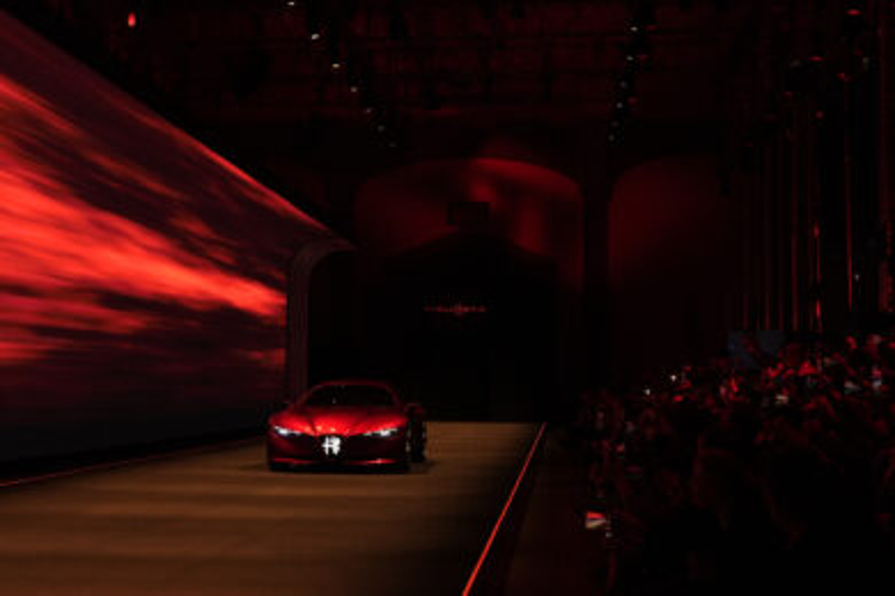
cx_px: 448
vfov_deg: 37.9
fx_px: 870
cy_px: 298
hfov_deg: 54.4
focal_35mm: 35
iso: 1000
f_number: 3.5
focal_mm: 35
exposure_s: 1/200
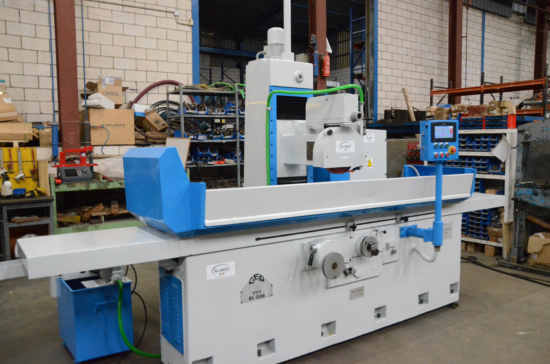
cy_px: 182
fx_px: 457
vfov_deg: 43.4
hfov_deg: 62.0
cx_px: 275
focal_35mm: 30
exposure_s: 1/800
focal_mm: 20
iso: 6400
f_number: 3.5
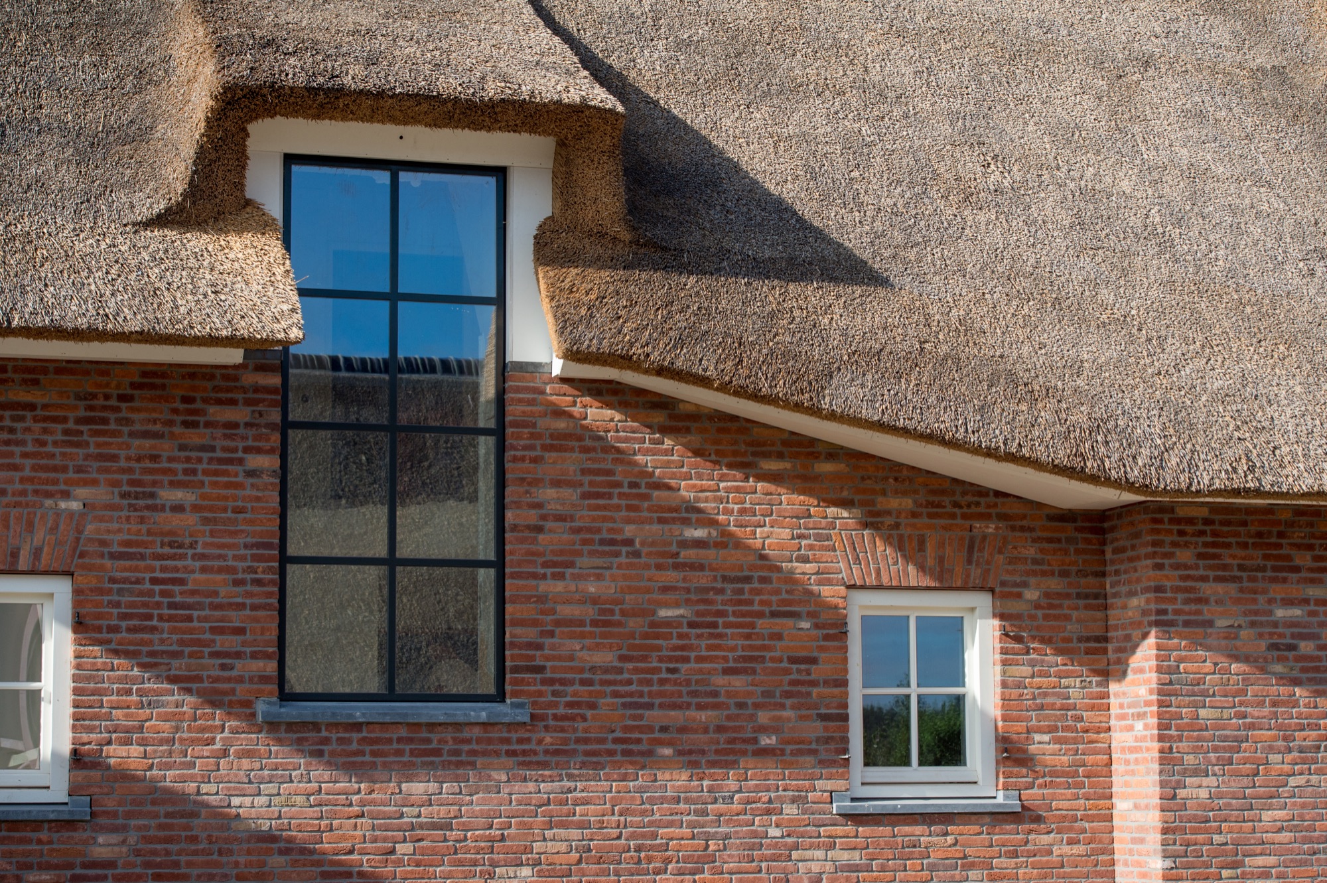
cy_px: 442
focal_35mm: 70
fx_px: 2579
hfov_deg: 28.9
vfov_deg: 19.4
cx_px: 664
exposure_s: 1/2000
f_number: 5.6
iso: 400
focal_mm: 70
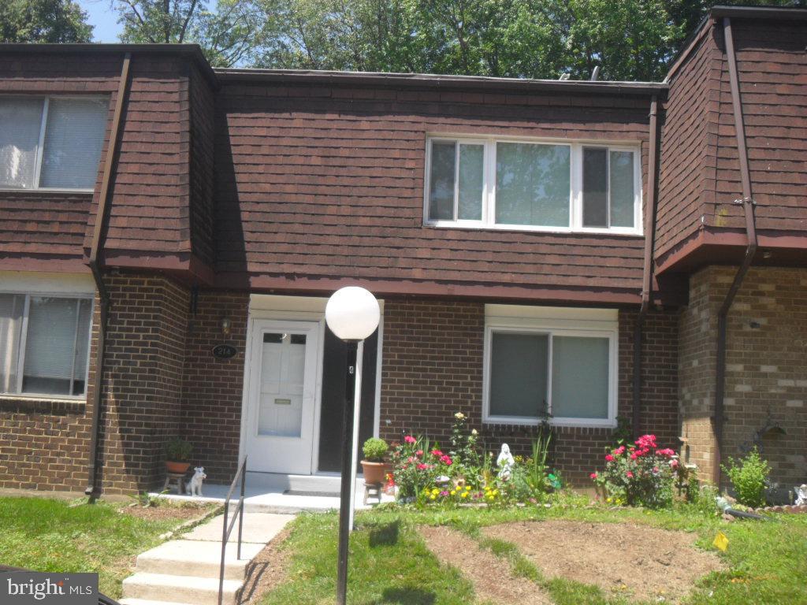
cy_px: 302
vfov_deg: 40.7
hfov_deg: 52.6
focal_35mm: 35
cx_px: 404
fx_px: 816
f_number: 8.9
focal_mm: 6.2
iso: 100
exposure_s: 1/90
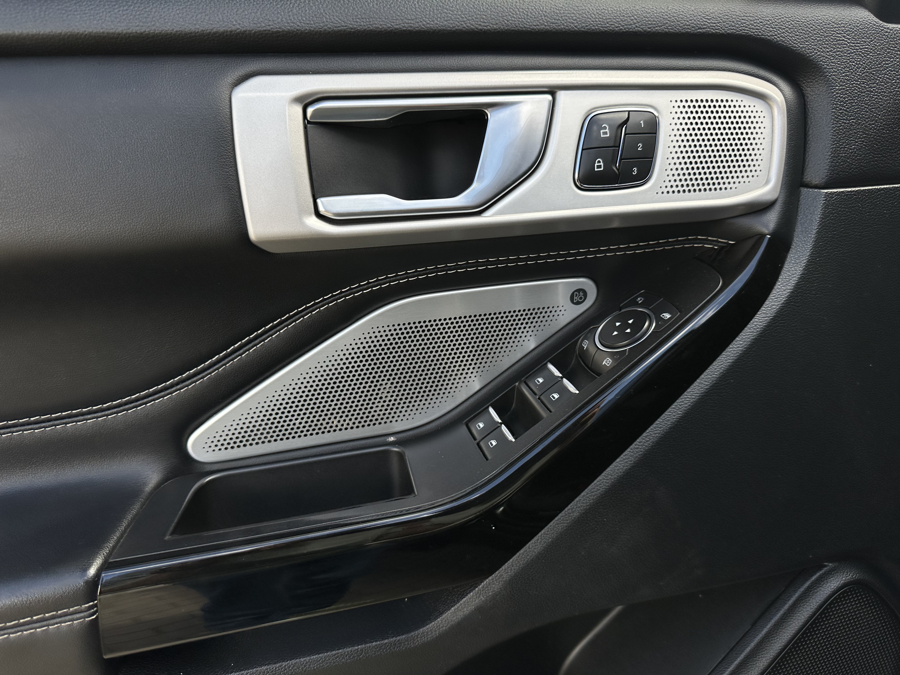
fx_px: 624
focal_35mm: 24
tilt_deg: -23.8
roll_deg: +2.0
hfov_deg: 71.6
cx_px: 450
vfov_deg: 56.8
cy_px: 338
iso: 80
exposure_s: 1/1433
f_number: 1.78
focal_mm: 6.86
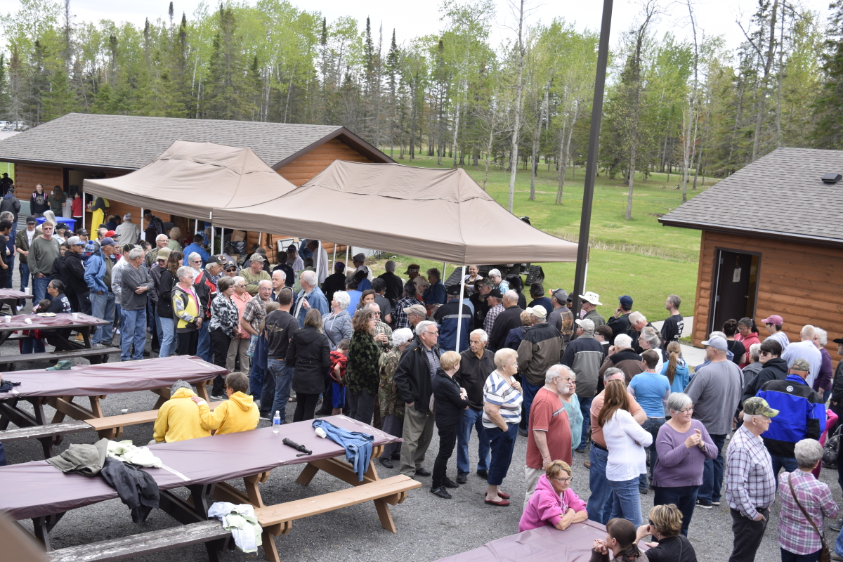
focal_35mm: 40
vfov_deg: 33.0
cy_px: 281
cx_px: 422
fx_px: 948
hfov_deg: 47.9
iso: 400
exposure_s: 1/400
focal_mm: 27
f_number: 5.6
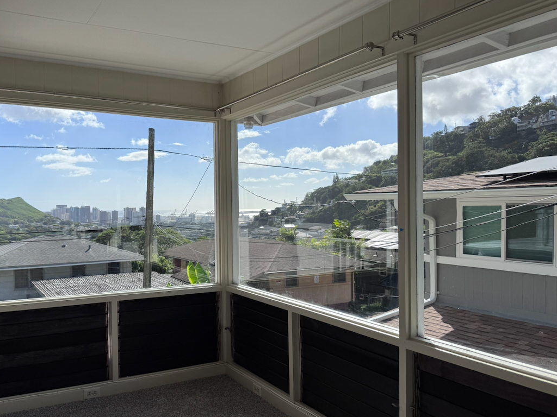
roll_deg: +0.1
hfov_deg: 59.4
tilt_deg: -1.7
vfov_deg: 46.8
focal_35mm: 30
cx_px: 221
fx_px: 483
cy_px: 216
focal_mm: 6.76
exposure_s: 1/5348
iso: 80
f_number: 1.78
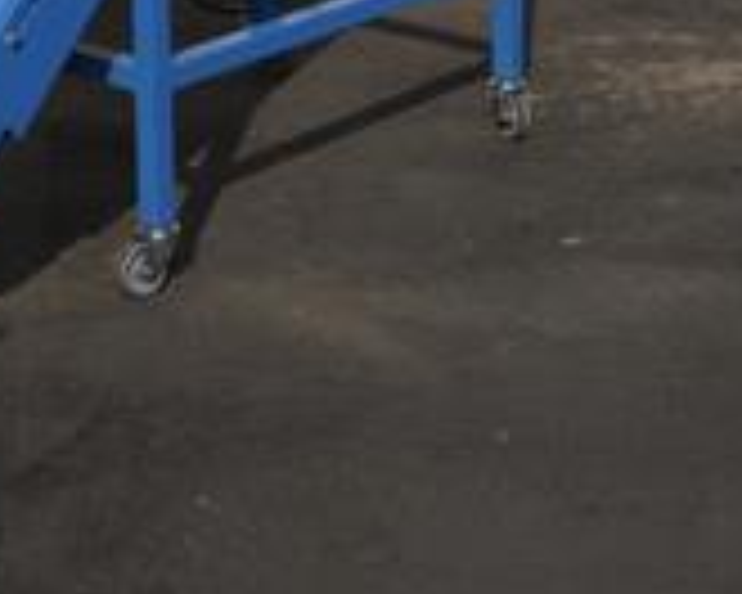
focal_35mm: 106
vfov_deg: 13.6
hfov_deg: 18.0
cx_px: 220
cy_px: -338
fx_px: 2328
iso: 100
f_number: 10
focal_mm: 14
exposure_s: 1/800
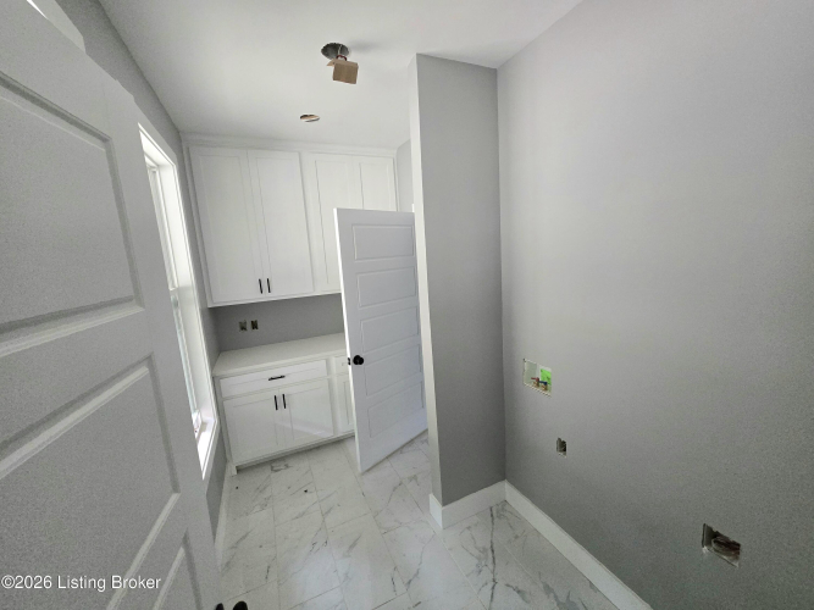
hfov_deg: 106.2
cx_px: 407
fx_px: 306
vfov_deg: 89.9
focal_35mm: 13
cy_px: 305
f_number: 2.2
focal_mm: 2.2
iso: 800
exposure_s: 1/60.2
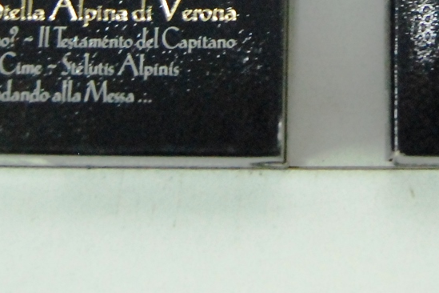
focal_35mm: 106
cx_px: 349
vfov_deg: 12.4
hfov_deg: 19.1
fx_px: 1293
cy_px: -122
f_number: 2.8
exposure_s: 1/60
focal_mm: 20
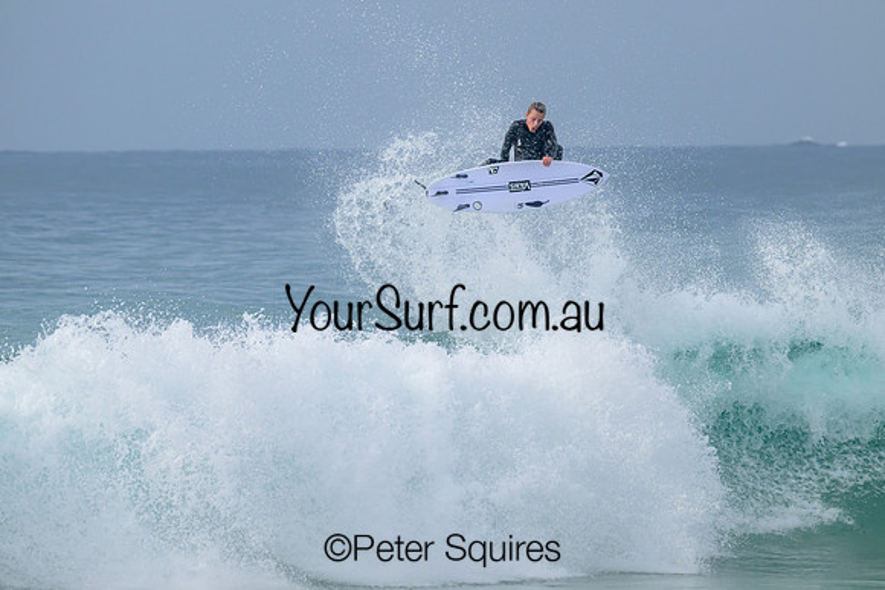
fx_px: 11802
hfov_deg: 4.3
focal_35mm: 480
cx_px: 442
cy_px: 295
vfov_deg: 2.9
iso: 1000
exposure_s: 1/2000
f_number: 10
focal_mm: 480
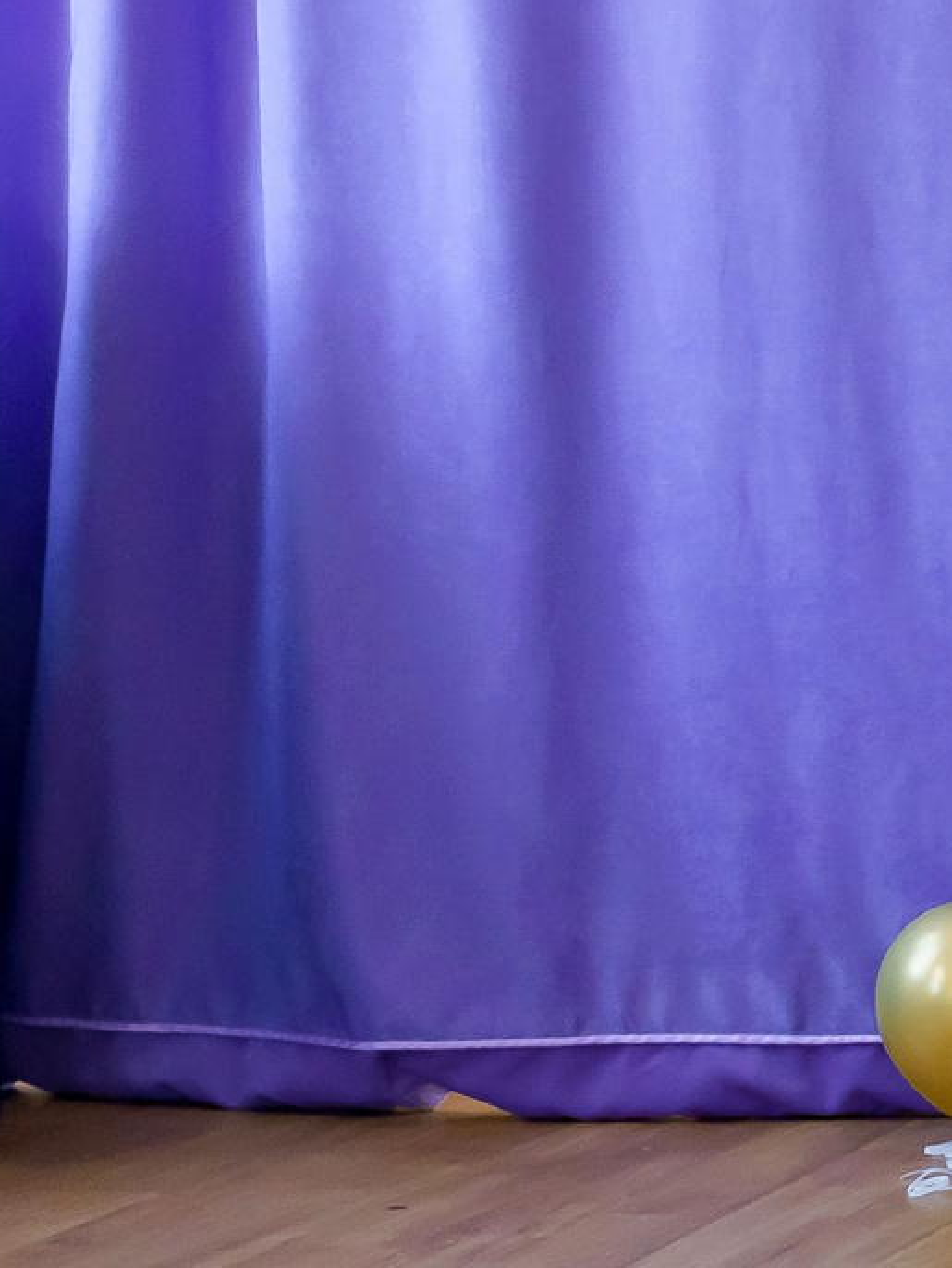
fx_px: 4727
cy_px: 512
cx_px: 2382
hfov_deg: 9.9
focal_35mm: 129
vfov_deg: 15.3
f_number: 5.6
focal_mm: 35
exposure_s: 1/160
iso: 3200
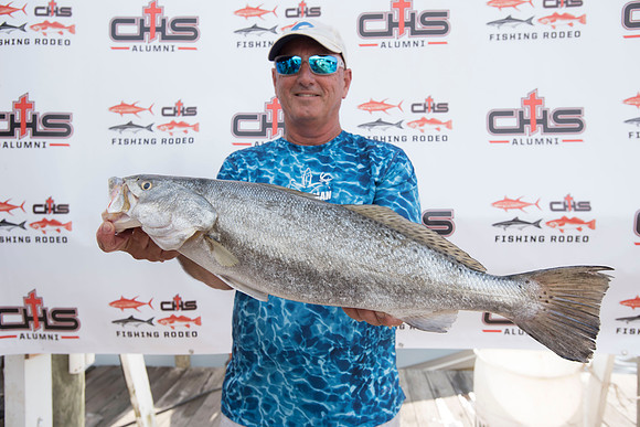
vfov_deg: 49.6
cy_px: 214
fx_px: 462
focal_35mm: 26
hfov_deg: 69.4
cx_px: 320
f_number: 7.1
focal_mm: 26
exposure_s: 1/320
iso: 250
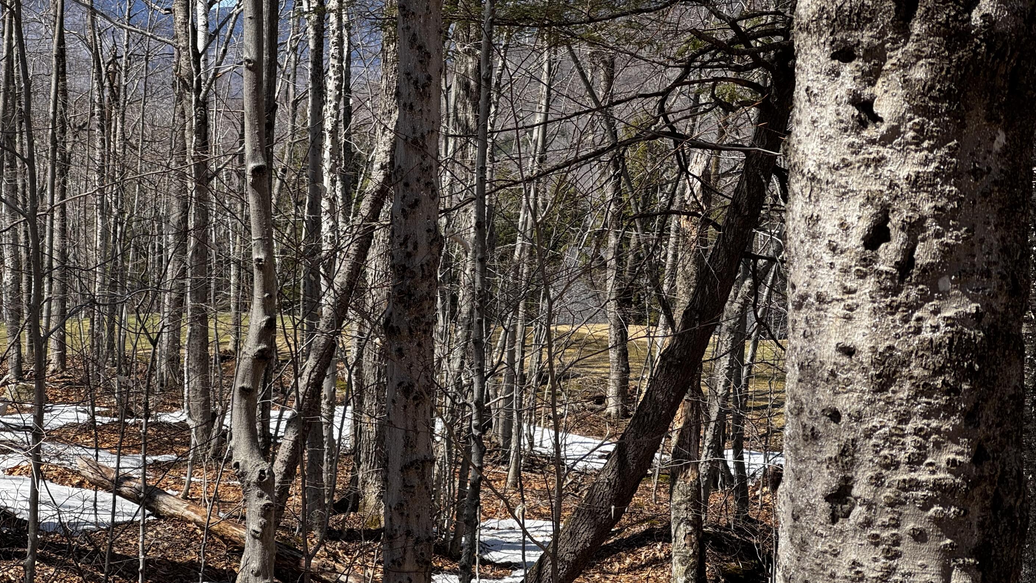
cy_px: 298
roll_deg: -0.9
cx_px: 524
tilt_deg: -3.6
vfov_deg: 13.4
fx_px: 2472
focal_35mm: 90
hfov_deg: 23.7
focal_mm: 9
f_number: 2.8
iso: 25
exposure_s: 1/288
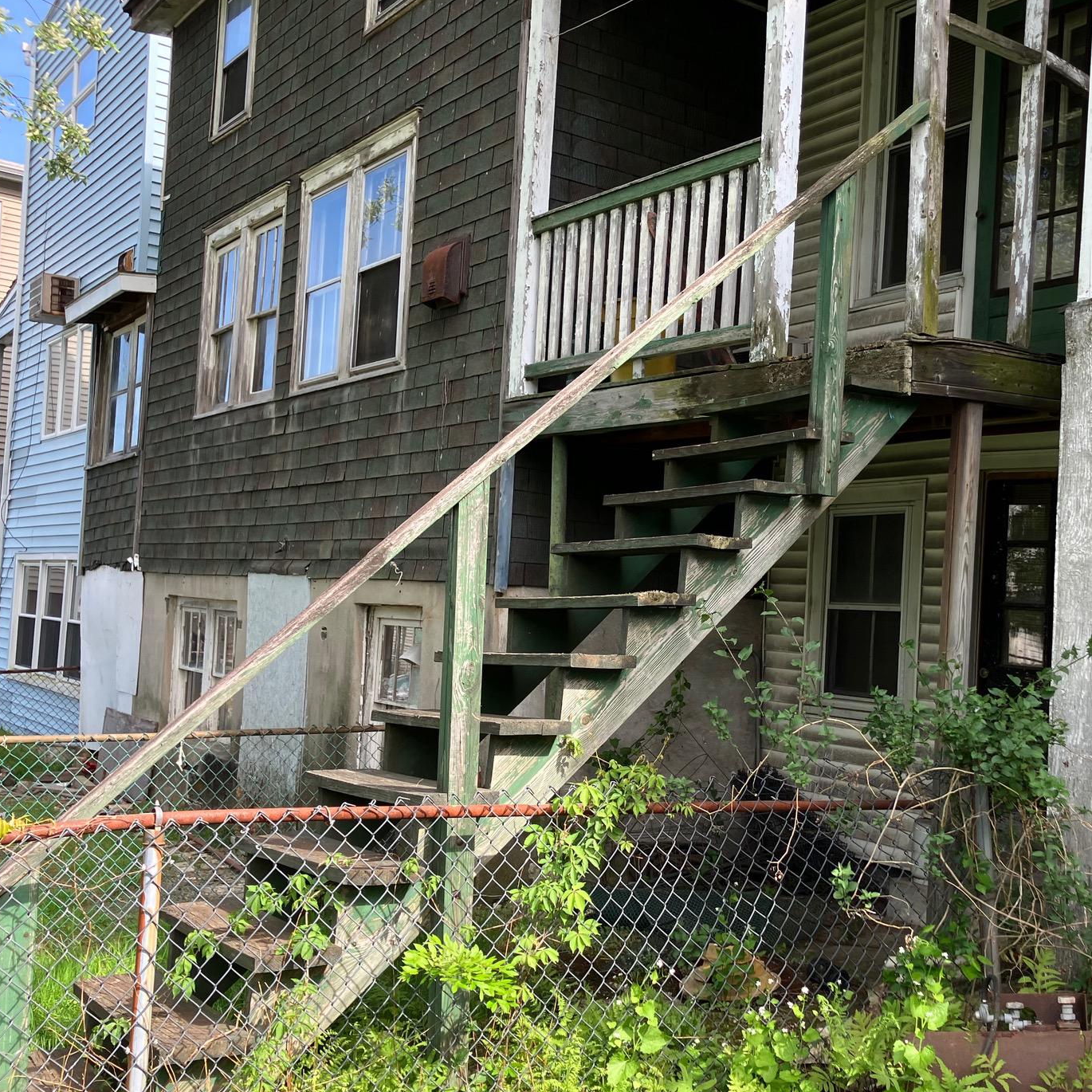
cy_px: 570
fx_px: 1321
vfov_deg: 44.9
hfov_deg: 44.2
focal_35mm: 37
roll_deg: -2.4
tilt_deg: +1.0
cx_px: 741
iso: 32
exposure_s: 1/268
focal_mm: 3.99
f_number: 1.8
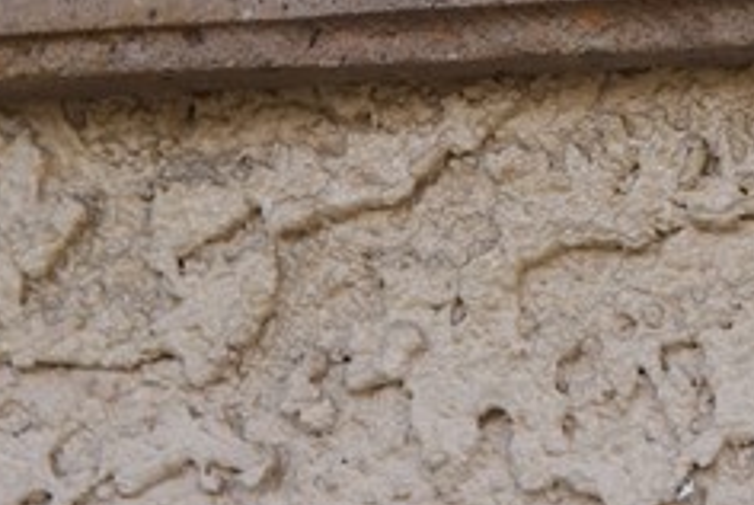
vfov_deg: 2.9
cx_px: 1021
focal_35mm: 482
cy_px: -284
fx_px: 10108
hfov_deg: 4.3
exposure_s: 1/200
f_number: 7.1
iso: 400
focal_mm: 105
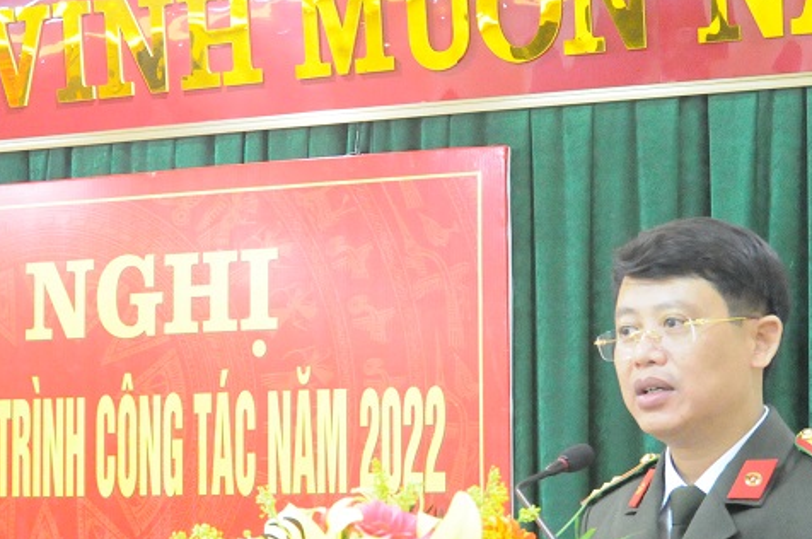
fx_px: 1599
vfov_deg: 19.0
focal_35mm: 71
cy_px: 406
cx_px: 503
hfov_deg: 28.4
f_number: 3.8
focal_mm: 22
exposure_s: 1/50
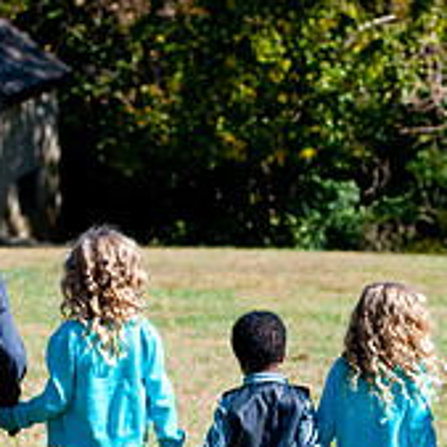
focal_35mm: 219
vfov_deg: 8.0
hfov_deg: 8.0
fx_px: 3199
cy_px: 422
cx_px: 283
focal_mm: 50
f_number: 4
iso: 200
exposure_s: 1/1600
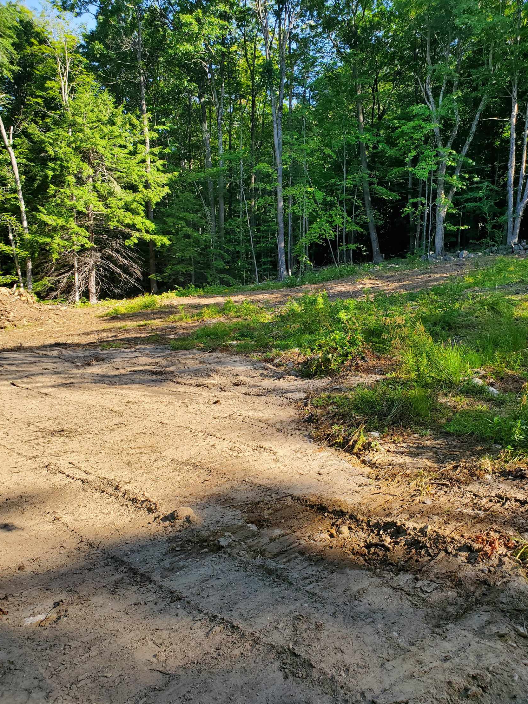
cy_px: 354
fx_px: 549
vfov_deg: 65.3
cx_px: 272
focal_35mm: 27
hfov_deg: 51.3
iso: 50
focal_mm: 4.3
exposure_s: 1/395
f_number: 2.4
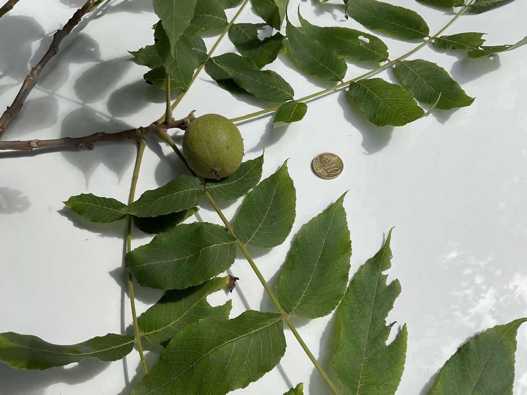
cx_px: 264
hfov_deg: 61.7
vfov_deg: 48.2
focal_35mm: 29
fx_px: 442
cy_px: 198
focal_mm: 3
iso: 16
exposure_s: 1/1250
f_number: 1.8
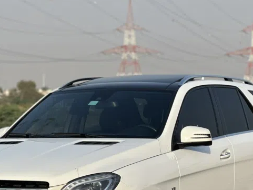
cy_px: 177
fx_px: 1199
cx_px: 121
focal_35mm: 164
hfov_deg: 12.0
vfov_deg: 9.0
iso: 32
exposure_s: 1/630
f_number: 2.8
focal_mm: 9
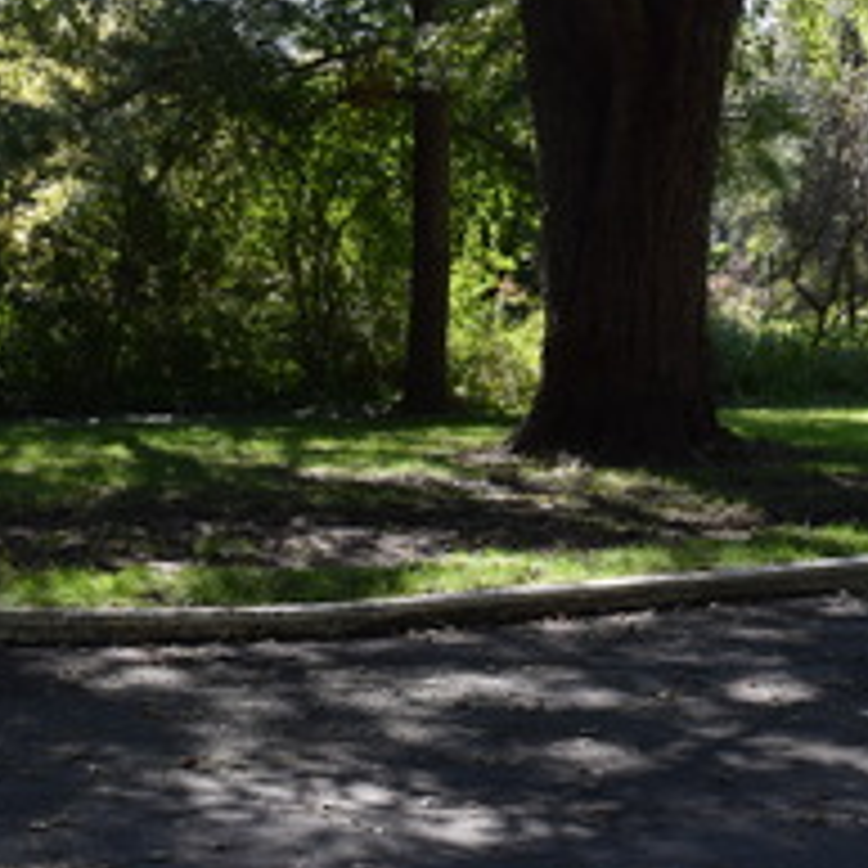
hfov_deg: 22.3
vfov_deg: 22.6
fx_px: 2156
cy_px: 277
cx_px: 756
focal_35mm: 76
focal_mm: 18
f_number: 8
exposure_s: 1/250
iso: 400
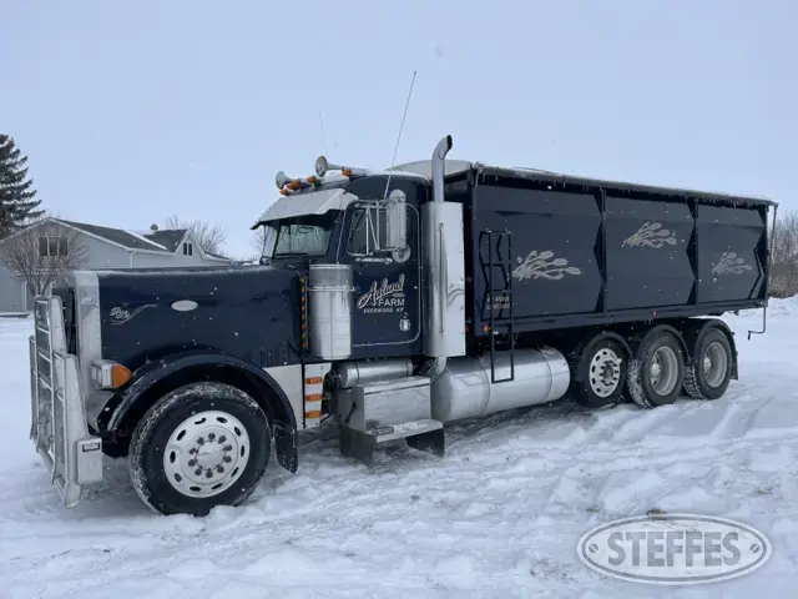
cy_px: 300
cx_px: 399
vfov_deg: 53.1
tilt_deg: -0.7
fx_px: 599
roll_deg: +0.3
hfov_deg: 67.3
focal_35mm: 26
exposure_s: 1/7937
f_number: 1.6
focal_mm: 5.1
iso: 32
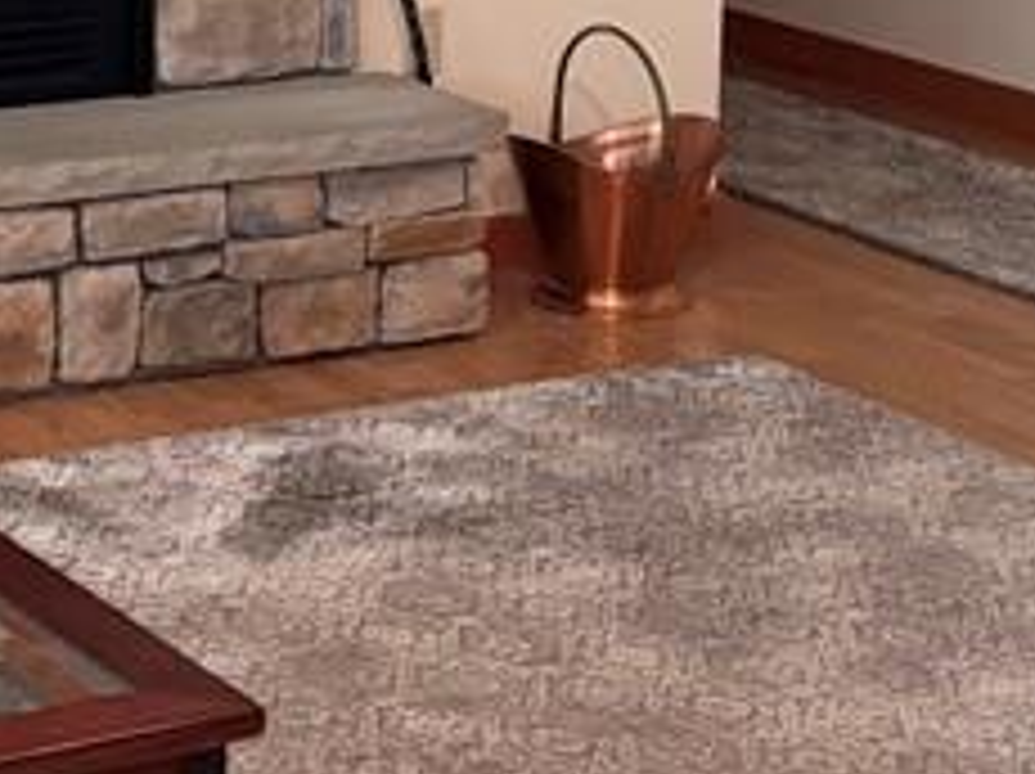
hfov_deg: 16.8
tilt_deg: -9.6
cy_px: -14
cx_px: 99
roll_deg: +0.4
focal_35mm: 116
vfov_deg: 12.6
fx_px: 3465
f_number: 1.6
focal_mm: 5.96
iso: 500
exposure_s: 1/60
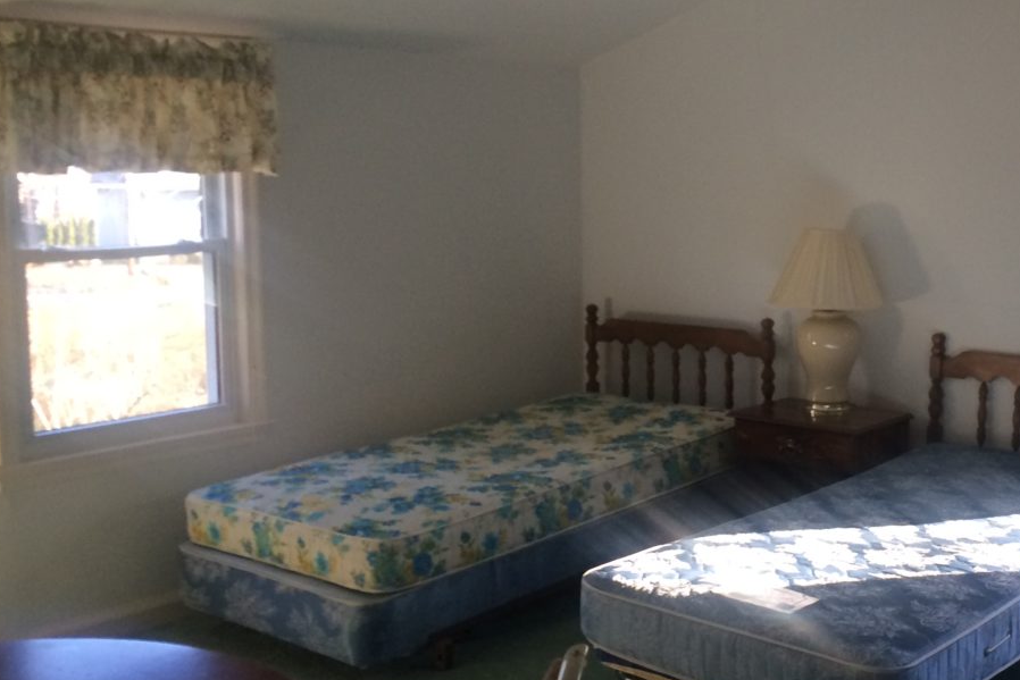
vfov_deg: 28.7
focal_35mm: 47
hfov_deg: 40.8
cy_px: 322
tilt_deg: -0.5
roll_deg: +1.6
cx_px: 760
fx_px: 1332
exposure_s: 1/30
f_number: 2.2
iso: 40
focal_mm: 4.15
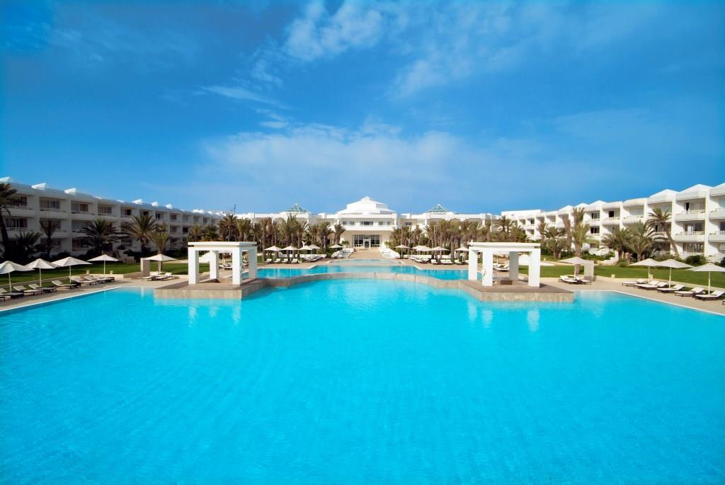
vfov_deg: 77.5
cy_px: 242
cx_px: 362
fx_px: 302
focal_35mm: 15
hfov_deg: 100.3
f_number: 11
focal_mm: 10
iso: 200
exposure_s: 1/350
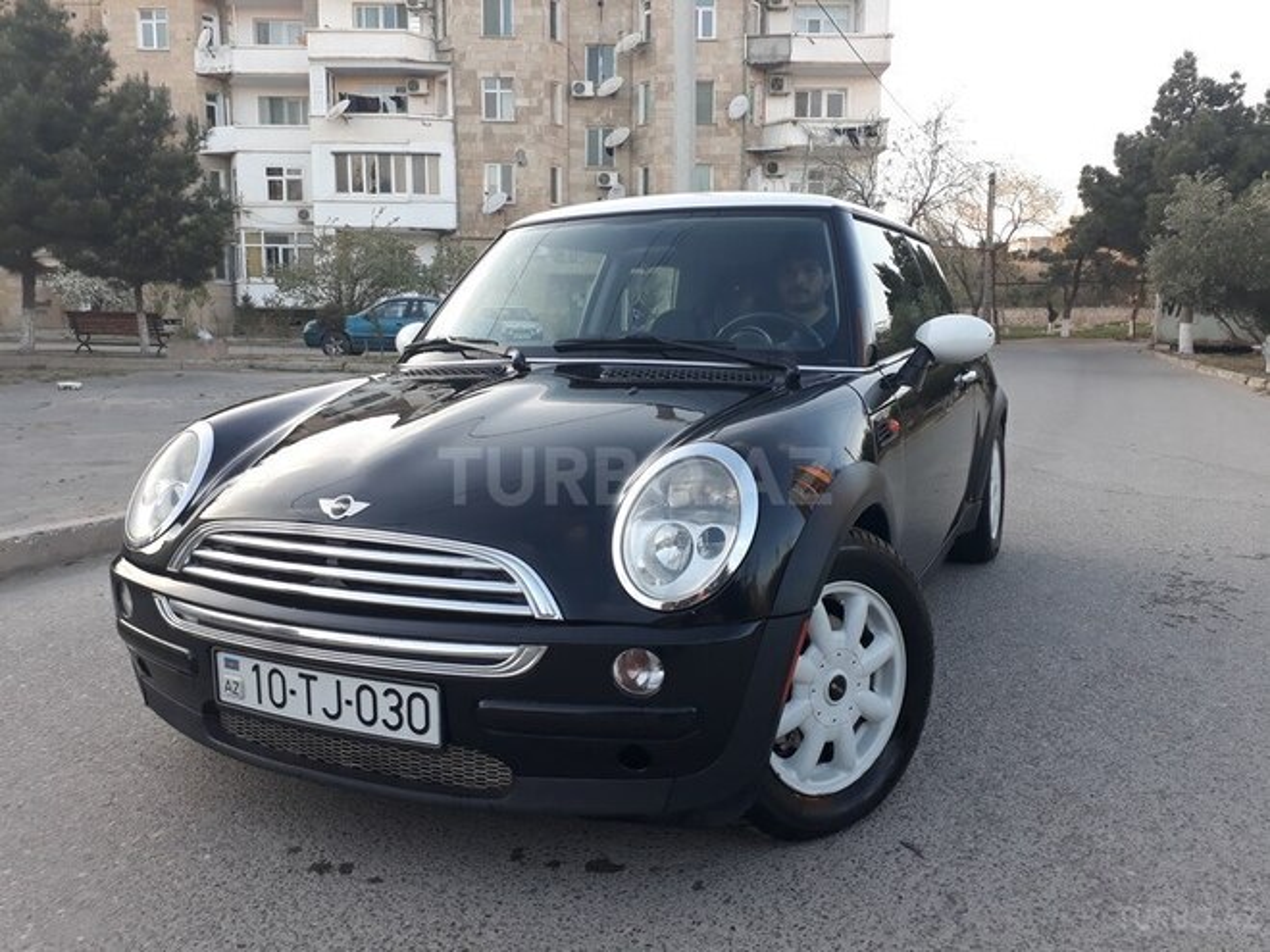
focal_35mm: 27
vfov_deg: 51.4
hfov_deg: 65.3
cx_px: 635
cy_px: 476
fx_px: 991
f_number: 1.9
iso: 40
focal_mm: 3.6
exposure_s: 1/100
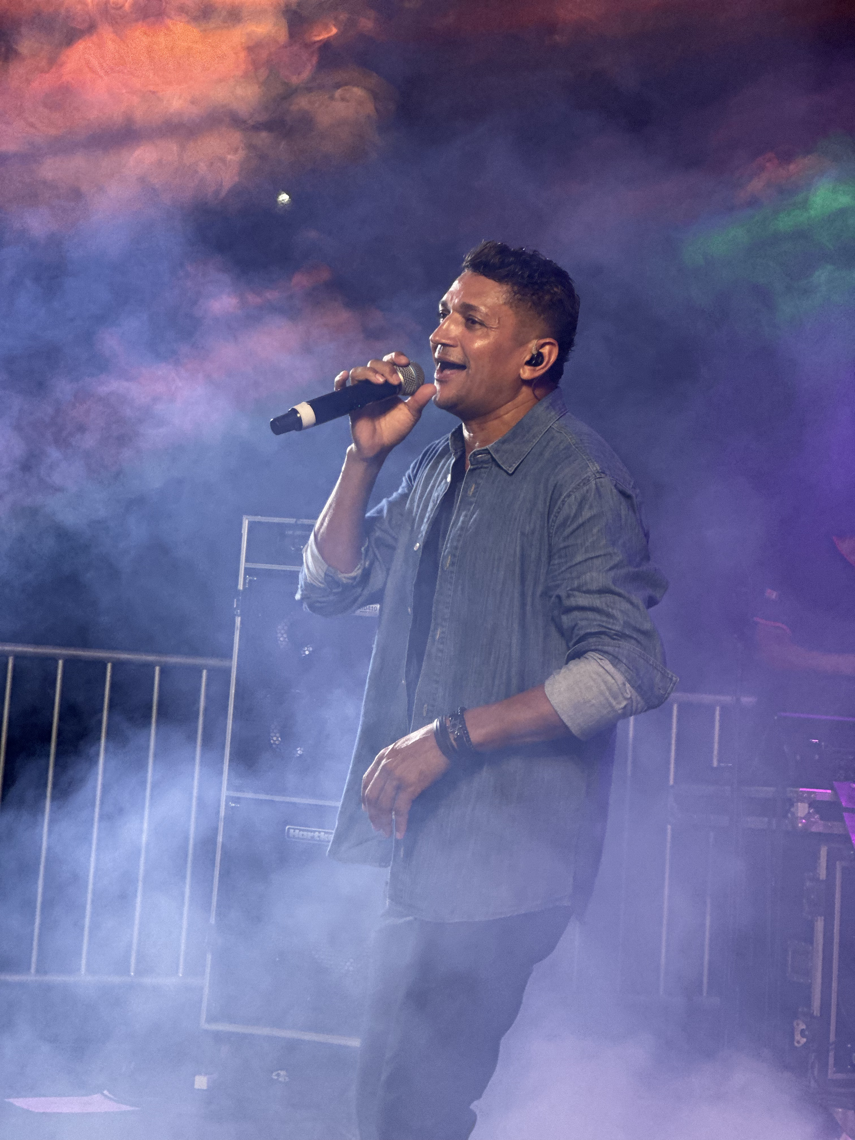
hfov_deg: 19.1
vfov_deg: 25.3
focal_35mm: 77
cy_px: 570
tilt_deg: +3.9
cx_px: 428
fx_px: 2536
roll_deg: -4.8
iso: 160
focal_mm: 9
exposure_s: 1/40
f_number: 2.8
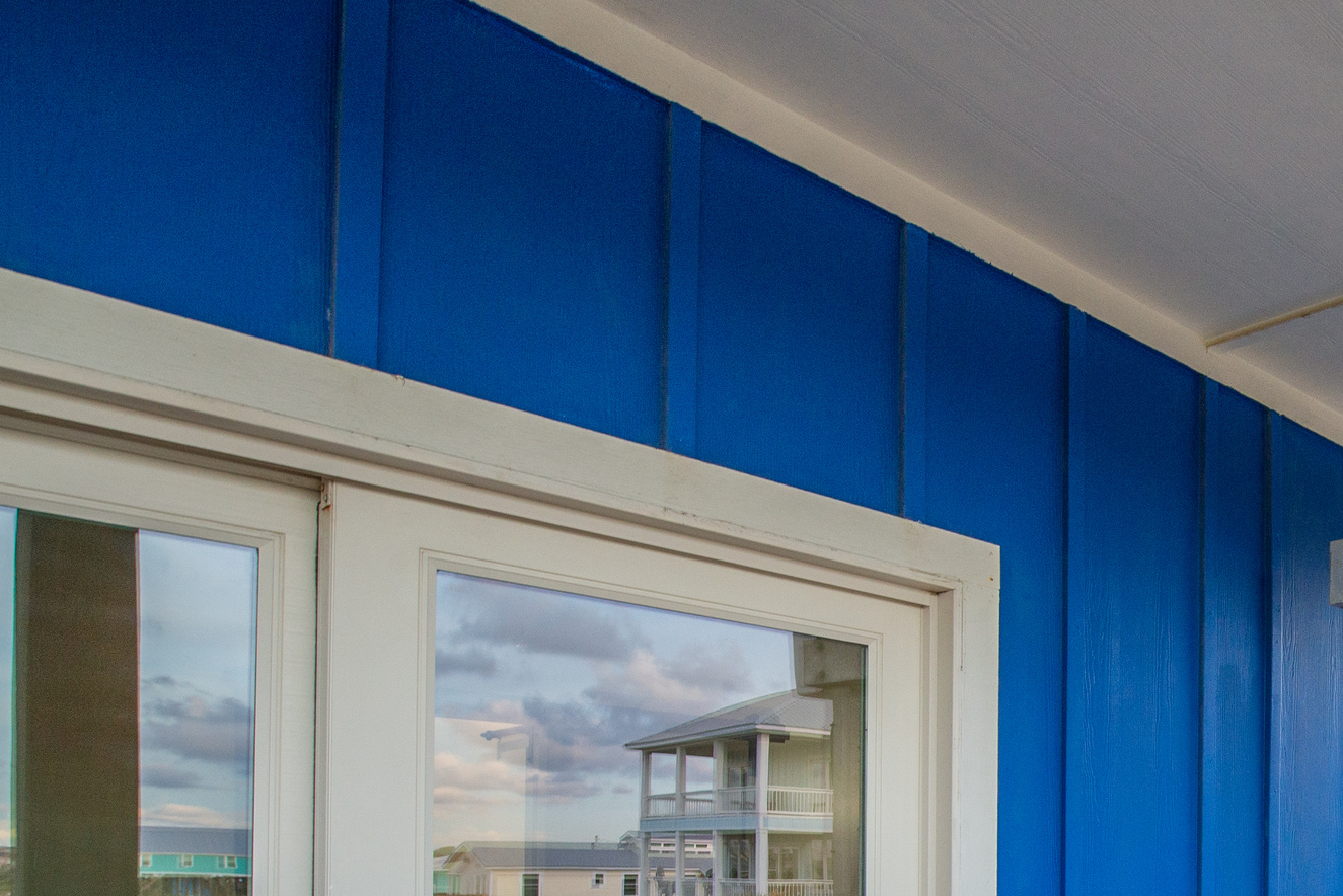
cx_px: 1375
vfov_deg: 39.0
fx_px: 1119
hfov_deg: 49.2
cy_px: 878
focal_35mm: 30
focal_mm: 14
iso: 400
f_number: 9
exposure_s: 1/80
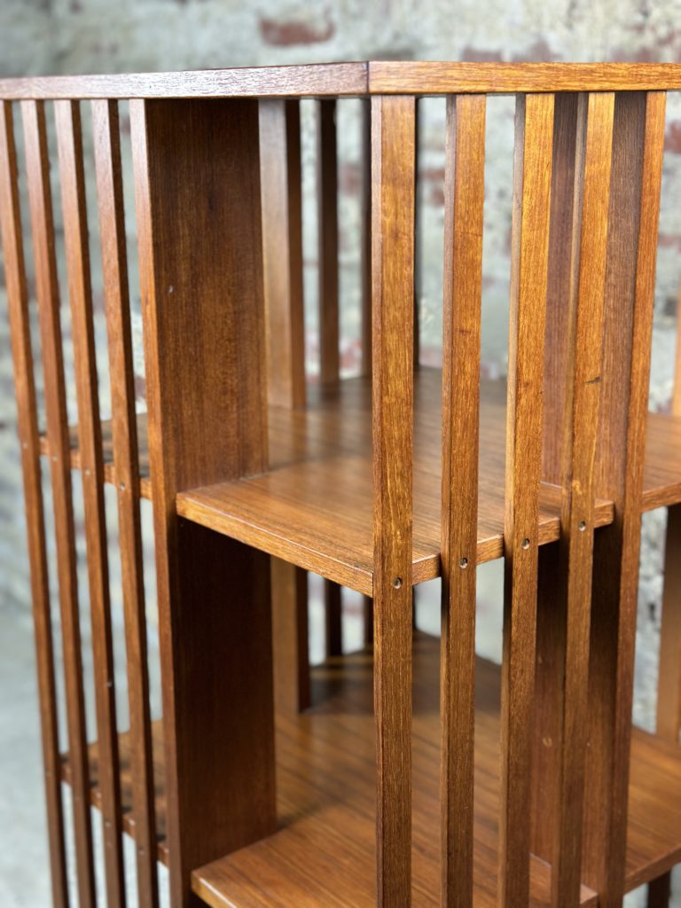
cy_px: 454
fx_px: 1259
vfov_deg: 39.7
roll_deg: +1.5
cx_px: 340
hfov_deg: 30.3
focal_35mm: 48
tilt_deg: -16.3
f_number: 1.78
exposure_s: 1/50
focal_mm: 6.86
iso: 200
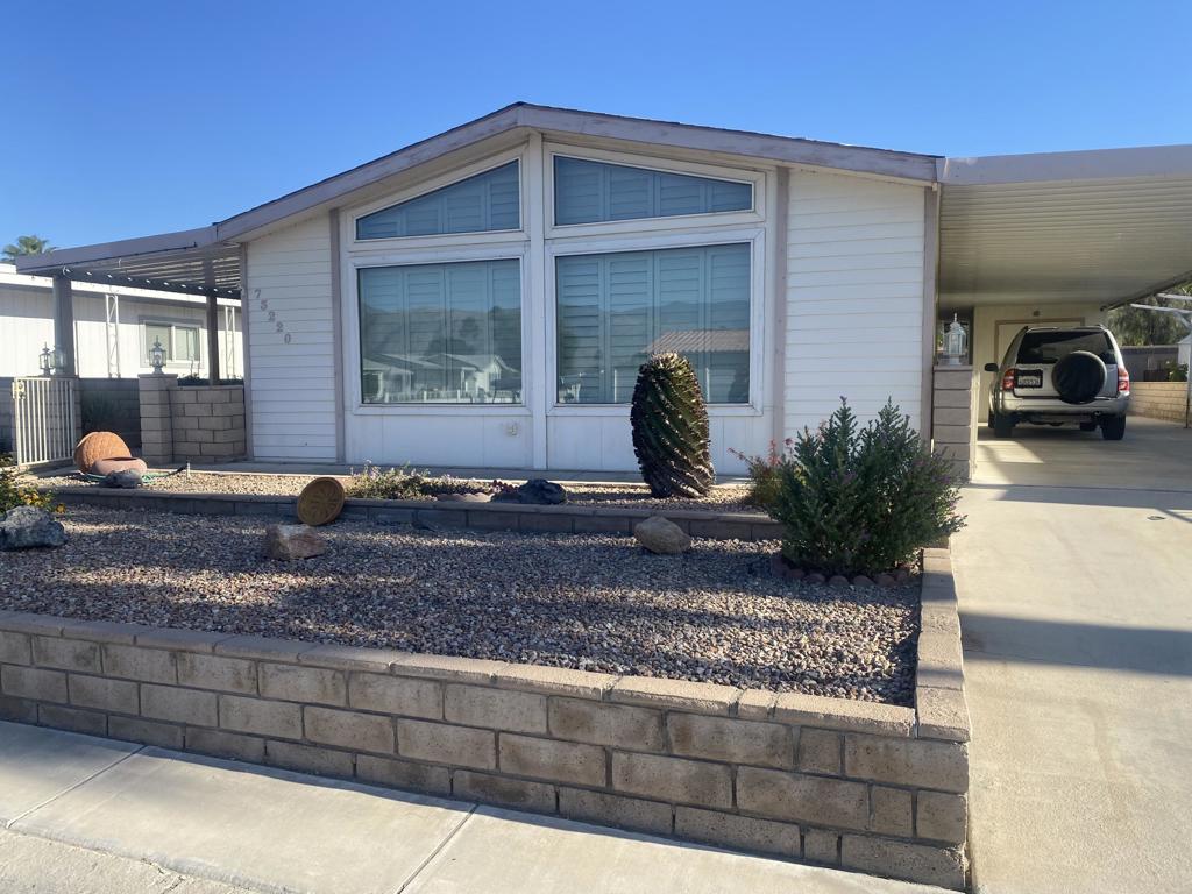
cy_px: 447
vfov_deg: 53.1
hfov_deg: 67.3
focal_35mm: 26
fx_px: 895
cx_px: 596
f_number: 1.8
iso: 32
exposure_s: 1/1754
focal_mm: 4.25
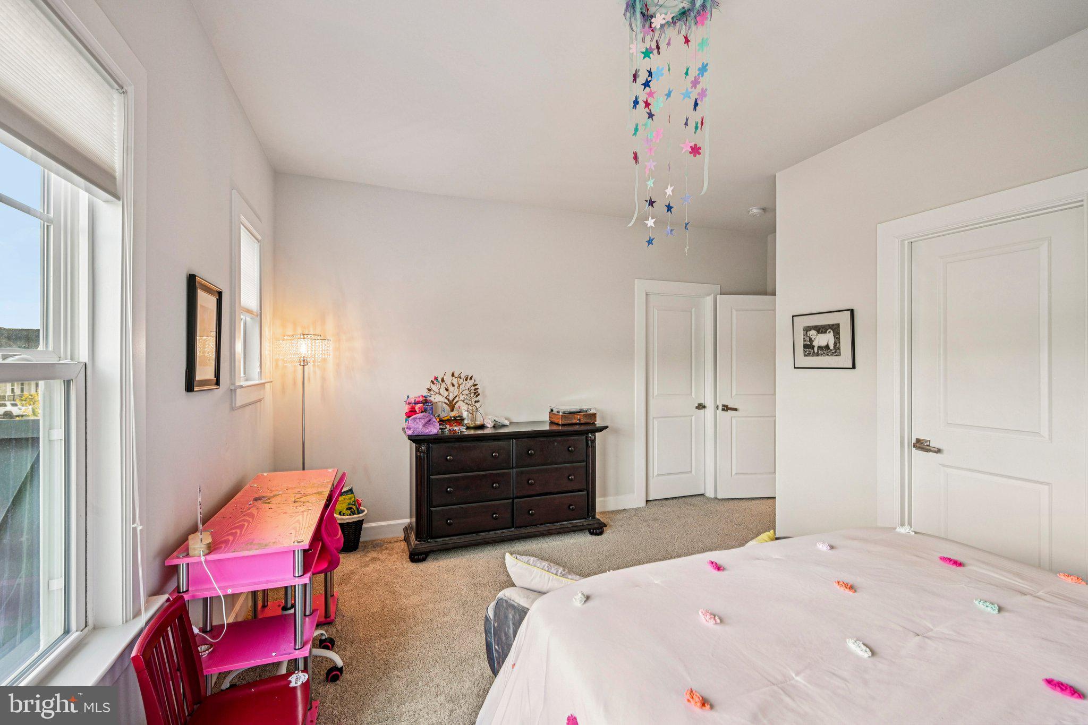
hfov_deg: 96.7
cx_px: 544
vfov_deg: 73.7
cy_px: 362
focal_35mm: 16
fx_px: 483
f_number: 8
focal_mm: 16
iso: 400
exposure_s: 1/25
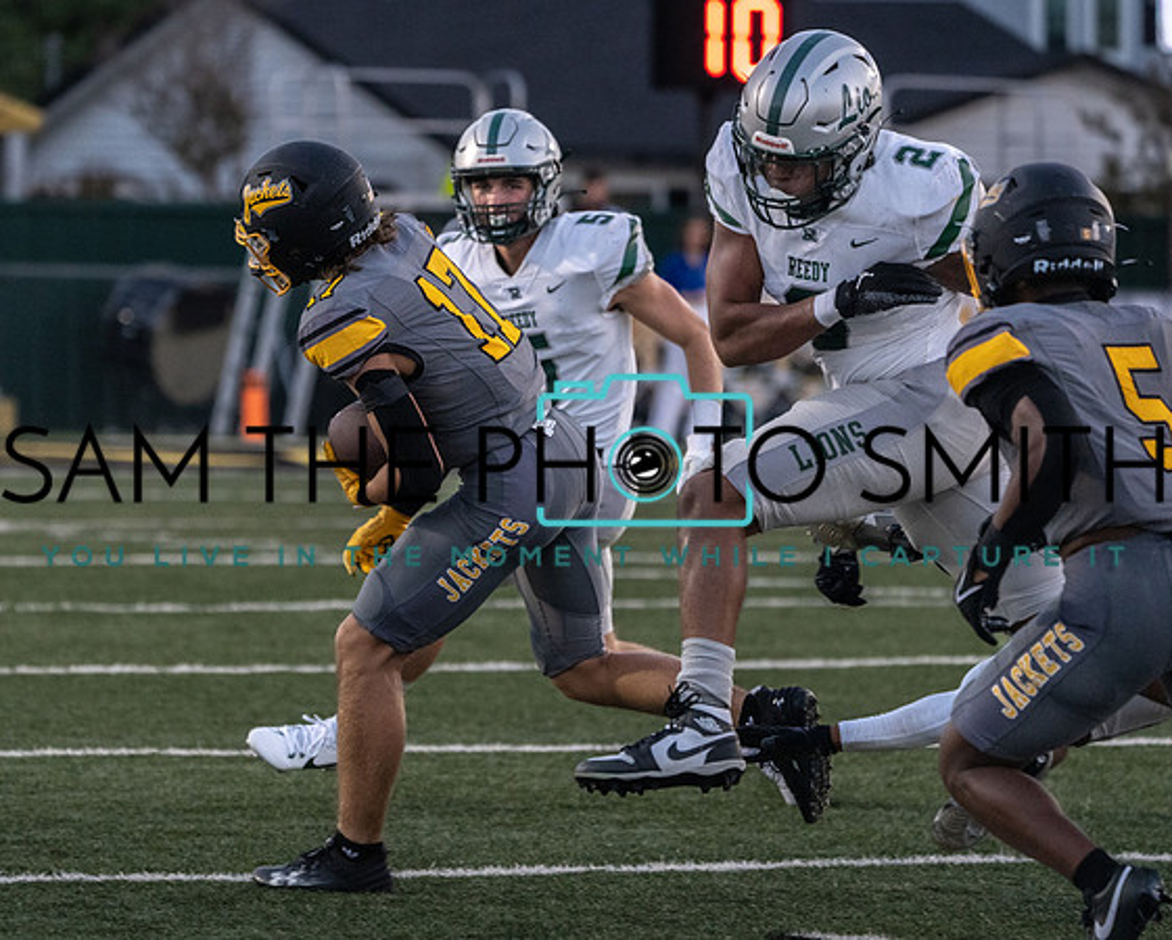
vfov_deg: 5.0
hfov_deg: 6.2
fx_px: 10799
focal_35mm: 311
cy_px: 487
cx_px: 442
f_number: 5.6
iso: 4000
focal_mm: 265
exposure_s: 1/1000
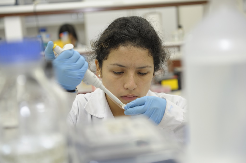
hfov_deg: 30.5
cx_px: 123
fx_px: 451
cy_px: 82
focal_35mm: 66
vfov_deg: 20.6
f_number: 3.5
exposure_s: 1/60
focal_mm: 66
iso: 500
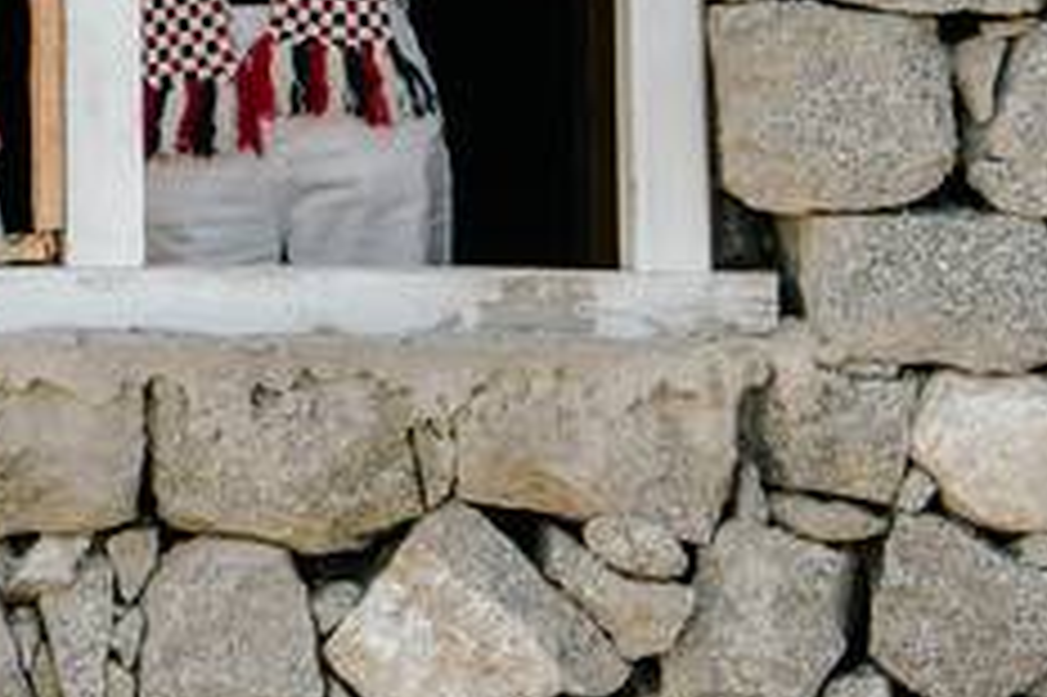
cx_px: -319
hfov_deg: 9.4
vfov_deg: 6.3
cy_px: -351
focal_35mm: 215
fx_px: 6248
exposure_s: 1/250
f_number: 2.8
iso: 80
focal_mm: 45.5
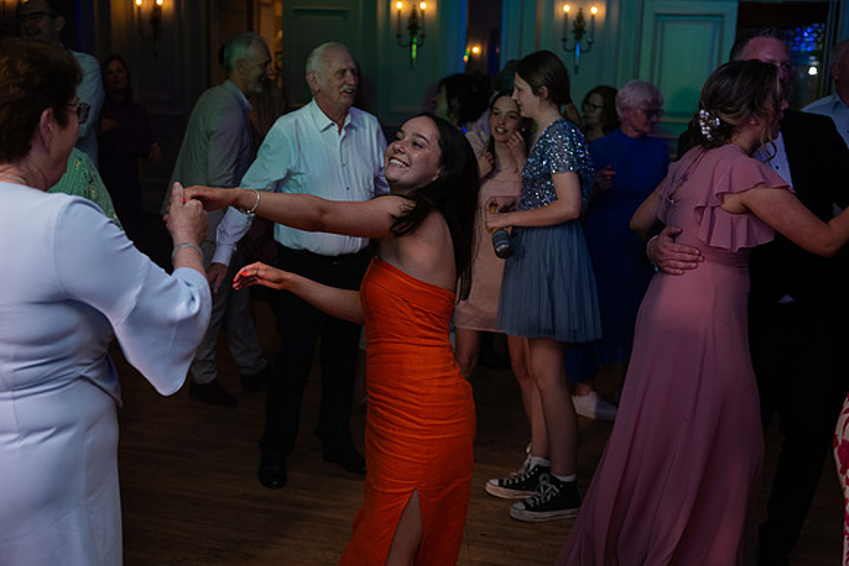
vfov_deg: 28.1
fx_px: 1132
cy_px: 283
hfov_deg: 41.1
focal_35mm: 48
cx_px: 424
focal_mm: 48
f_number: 3.5
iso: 640
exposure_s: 1/160
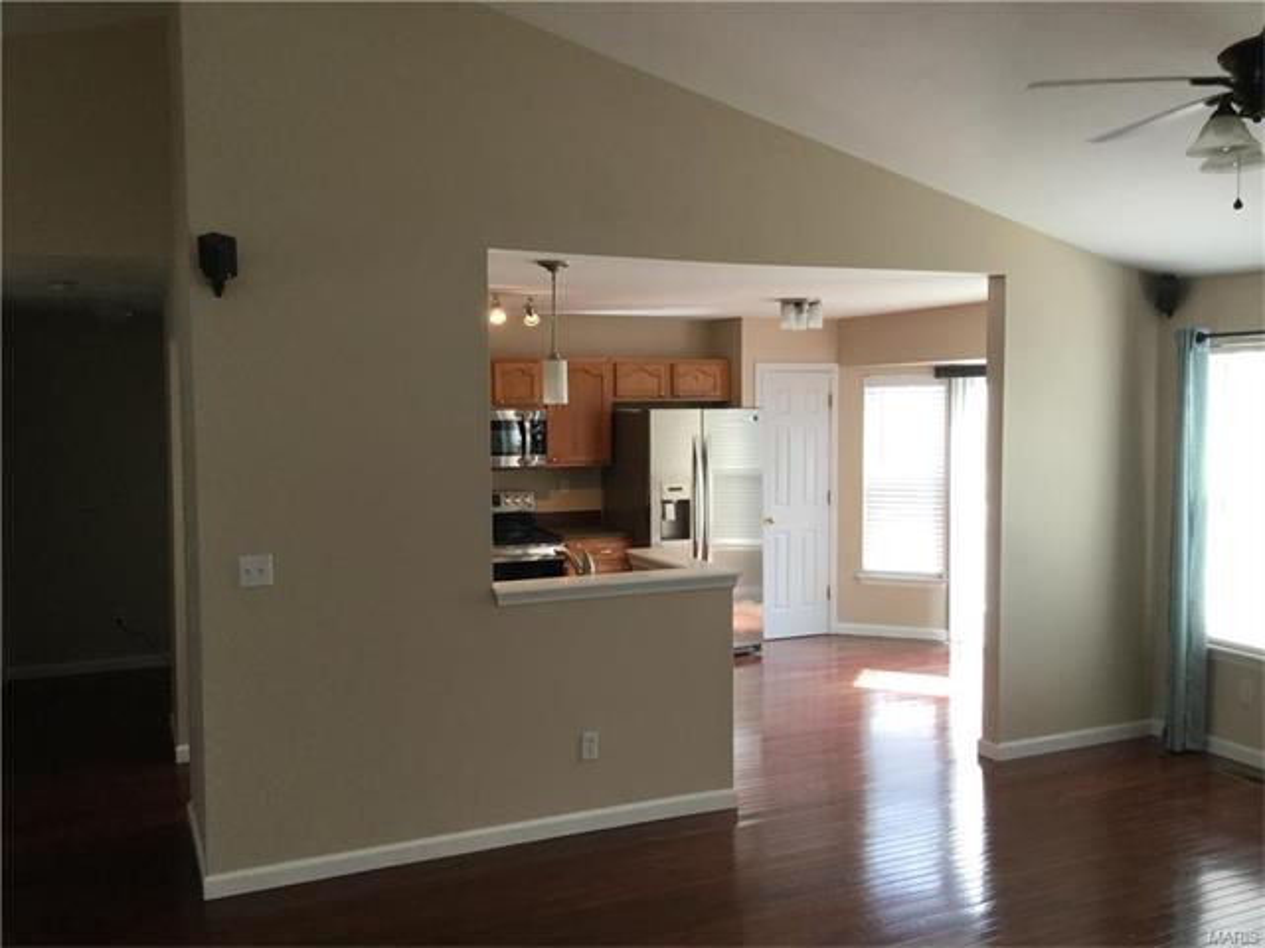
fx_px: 1133
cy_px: 474
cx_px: 632
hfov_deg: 58.4
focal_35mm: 31
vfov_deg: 45.4
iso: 25
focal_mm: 3.3
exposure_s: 1/40
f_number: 2.4
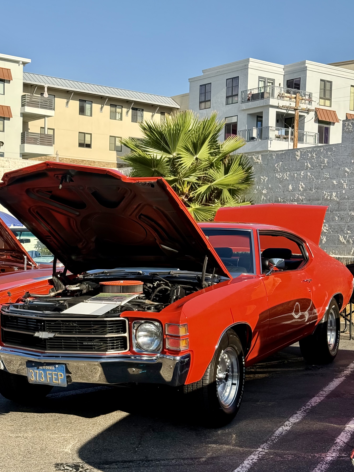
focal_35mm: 54
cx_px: 156
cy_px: 263
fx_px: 736
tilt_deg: -2.3
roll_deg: -1.5
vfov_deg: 35.5
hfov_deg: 27.0
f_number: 1.78
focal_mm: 6.76
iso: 80
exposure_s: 1/1222
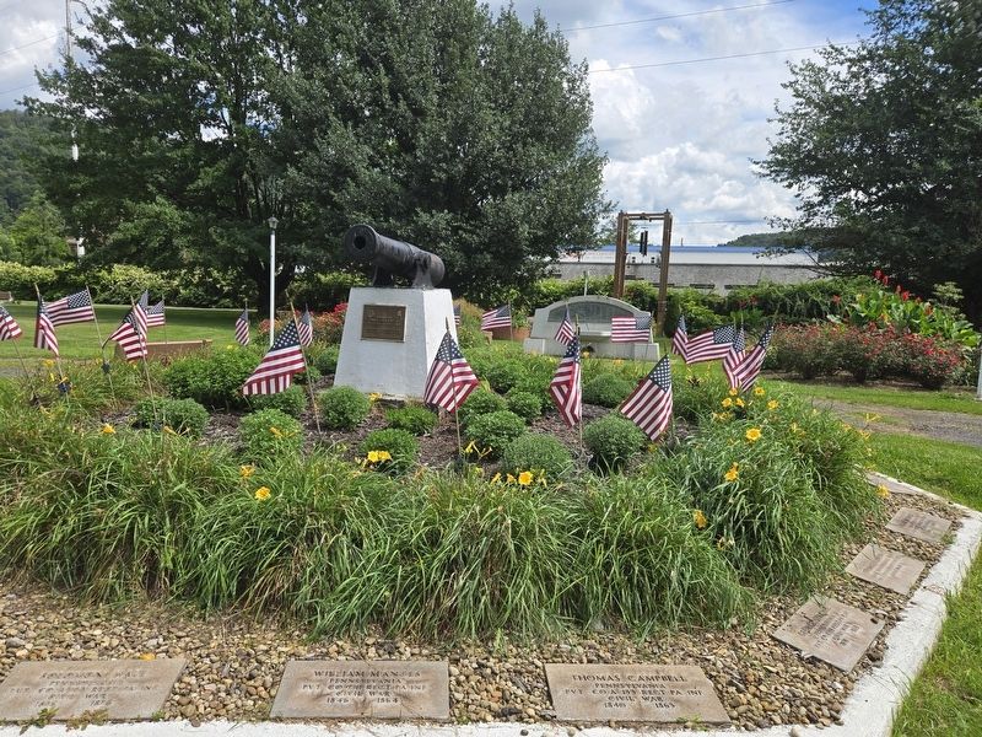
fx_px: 652
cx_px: 491
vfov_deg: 58.9
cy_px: 368
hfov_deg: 73.9
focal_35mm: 23
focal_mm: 5.4
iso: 25
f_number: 1.8
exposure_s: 1/1399
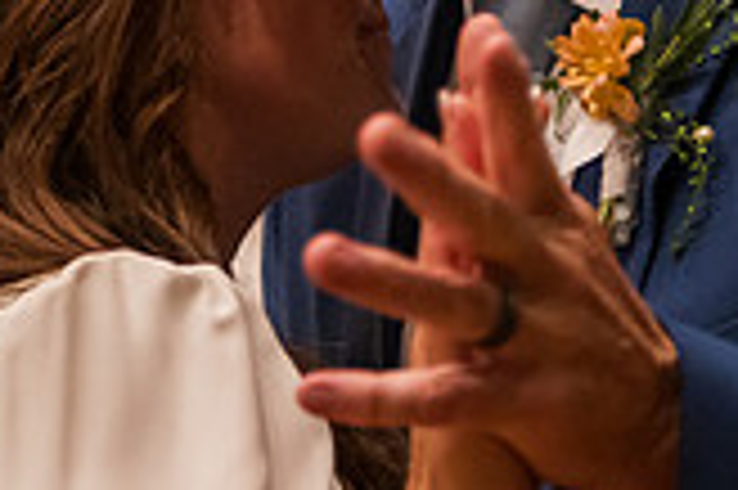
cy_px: -139
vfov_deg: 7.0
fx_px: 3973
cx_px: 302
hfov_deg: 10.6
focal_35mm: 194
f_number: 2.8
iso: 6400
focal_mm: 55
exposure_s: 1/200
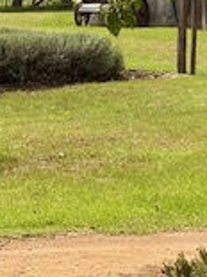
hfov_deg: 6.9
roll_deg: -0.9
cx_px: 177
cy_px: 193
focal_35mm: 215
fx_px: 1717
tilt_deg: -8.0
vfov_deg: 9.2
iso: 50
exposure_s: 1/2994
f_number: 1.6
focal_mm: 5.96
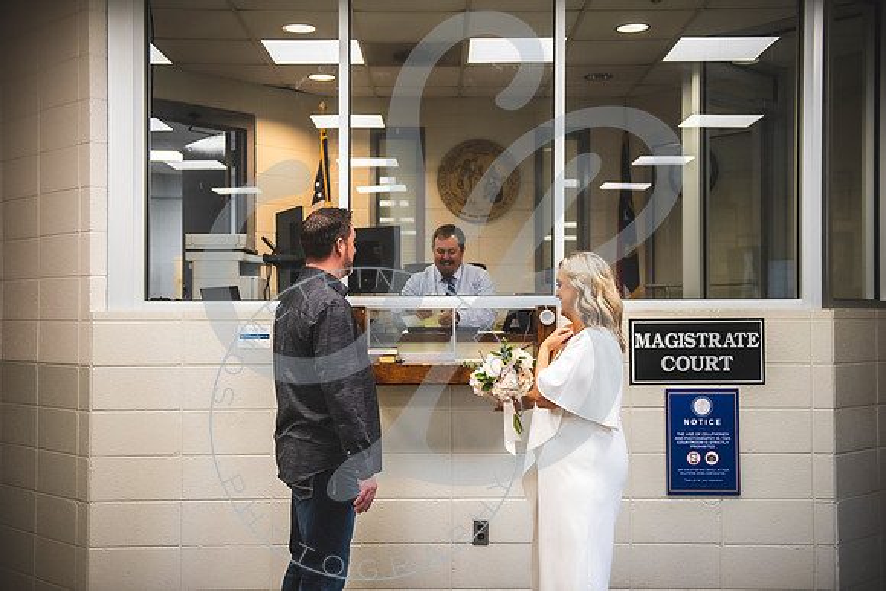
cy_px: 296
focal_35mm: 45
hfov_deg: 43.5
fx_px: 1112
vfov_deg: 29.8
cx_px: 443
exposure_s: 1/160
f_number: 2.8
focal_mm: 45
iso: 500
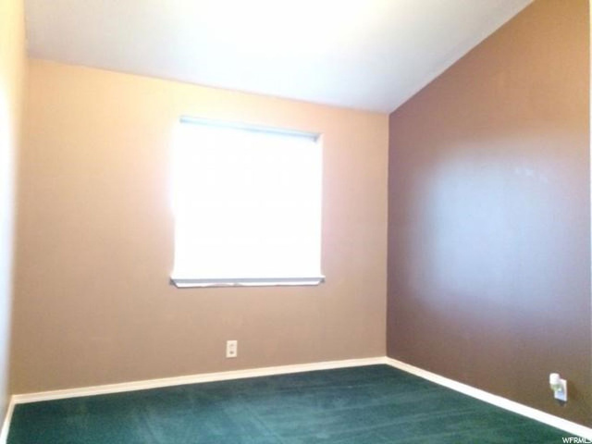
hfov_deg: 61.7
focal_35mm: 29
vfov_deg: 48.2
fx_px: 496
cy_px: 222
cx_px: 296
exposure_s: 1/15
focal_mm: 4.15
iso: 640
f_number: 2.2
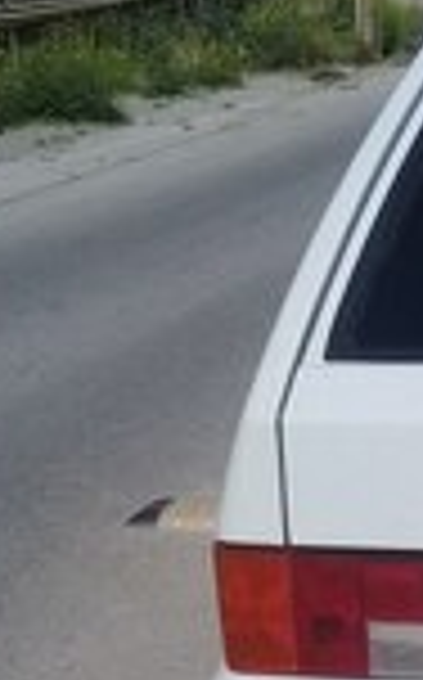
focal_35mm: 108
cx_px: 774
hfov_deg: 11.2
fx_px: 1998
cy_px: 815
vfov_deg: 18.3
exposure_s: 1/3623
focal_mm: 3.3
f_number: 2.2
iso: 50
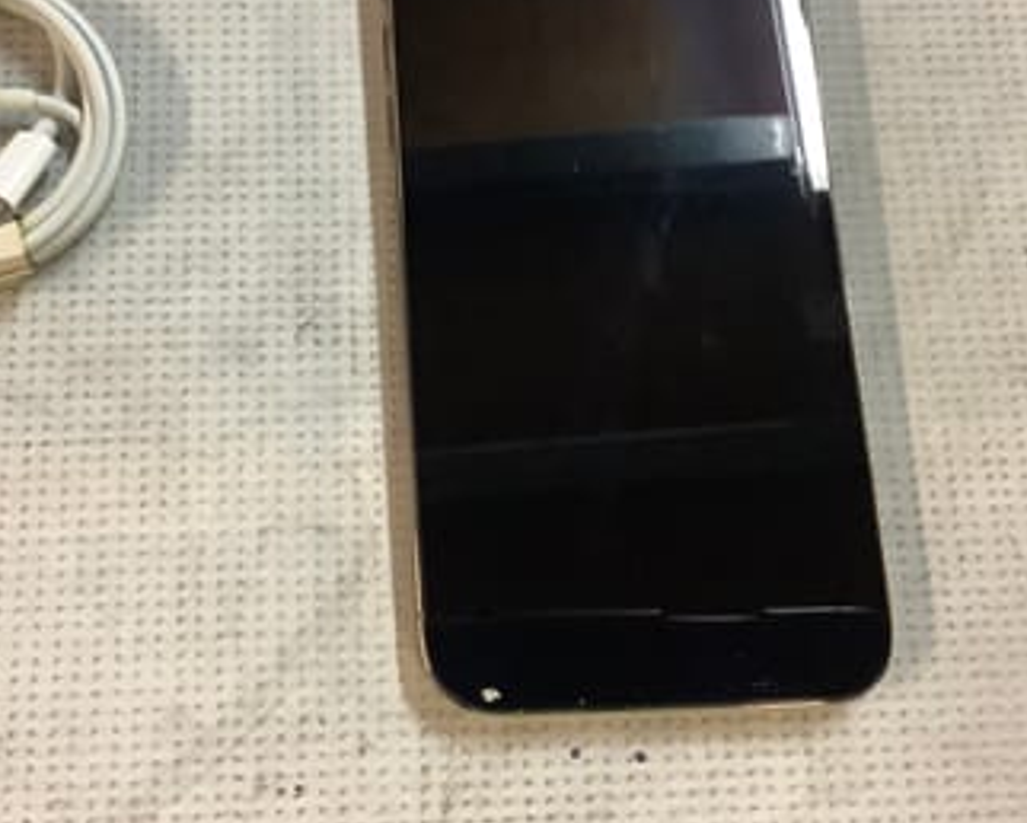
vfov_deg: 31.8
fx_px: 1429
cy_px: 260
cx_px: 351
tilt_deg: -72.8
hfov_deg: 39.1
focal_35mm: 47
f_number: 2.4
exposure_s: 1/50
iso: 250
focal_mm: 3.3
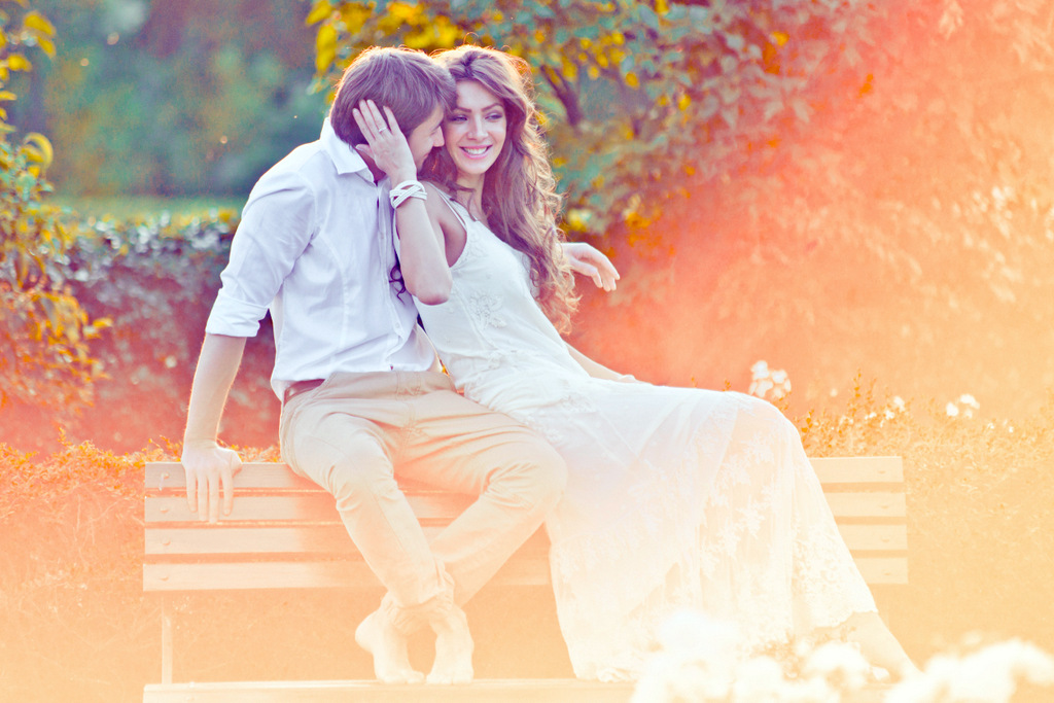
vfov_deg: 6.9
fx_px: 5856
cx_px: 527
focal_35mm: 200
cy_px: 352
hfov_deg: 10.3
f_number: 2.8
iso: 200
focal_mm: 200
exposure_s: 1/500
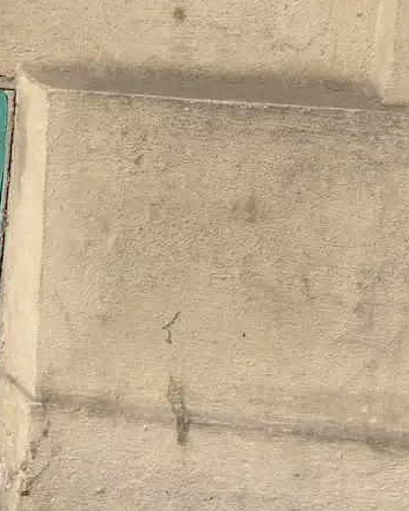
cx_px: -107
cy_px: 240
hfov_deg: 15.8
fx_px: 1407
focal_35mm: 93
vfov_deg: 20.6
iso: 64
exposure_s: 1/7299
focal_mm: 6.76
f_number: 1.78
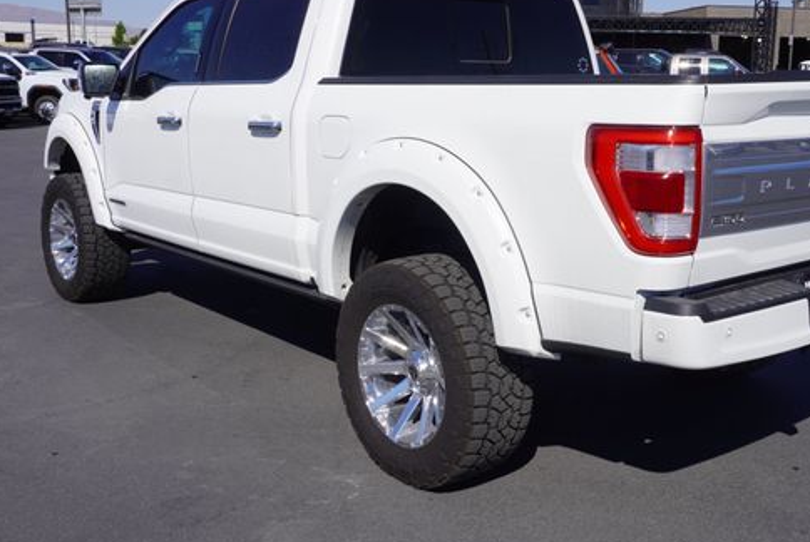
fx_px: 938
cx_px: 474
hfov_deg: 46.5
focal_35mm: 42
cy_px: 228
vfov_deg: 32.2
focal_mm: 21
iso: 100
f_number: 10
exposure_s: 1/250
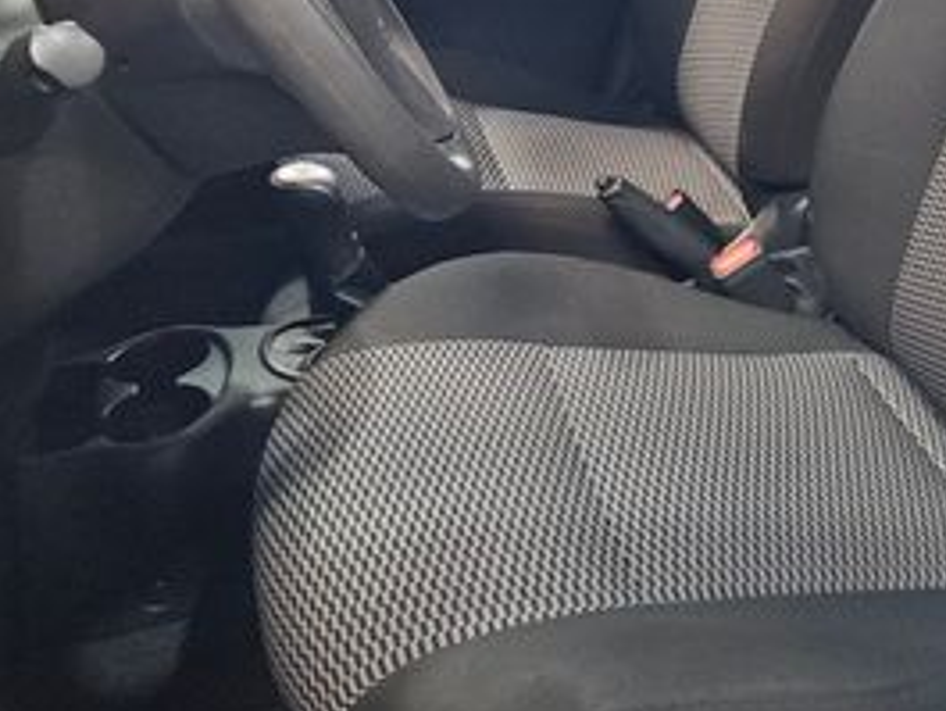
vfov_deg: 27.3
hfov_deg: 35.9
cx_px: 714
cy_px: 107
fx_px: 1422
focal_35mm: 52
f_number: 1.8
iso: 640
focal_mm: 5.4
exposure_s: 1/40
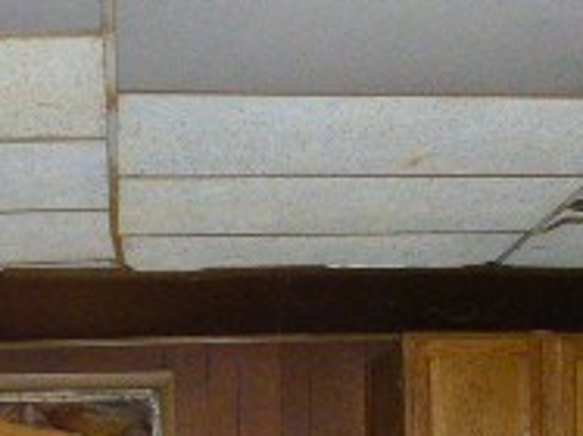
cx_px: 243
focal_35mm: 82
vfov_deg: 15.9
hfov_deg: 23.8
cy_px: 726
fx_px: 1380
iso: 800
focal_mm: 4.3
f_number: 3.3
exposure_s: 1/250
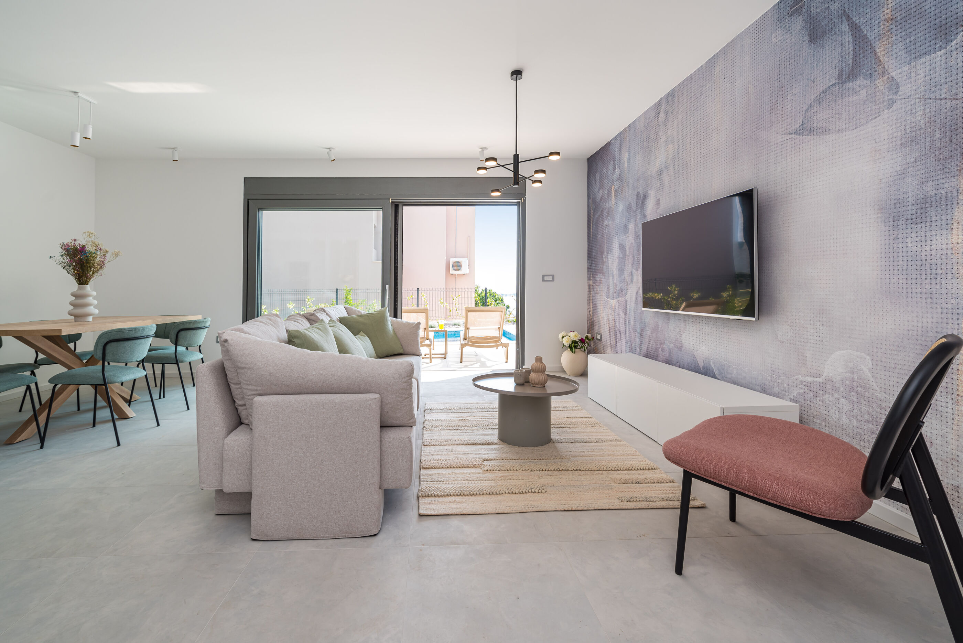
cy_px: 322
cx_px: 482
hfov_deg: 100.4
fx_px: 401
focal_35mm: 15
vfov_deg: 77.4
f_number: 8
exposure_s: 1/30
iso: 100
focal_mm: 15
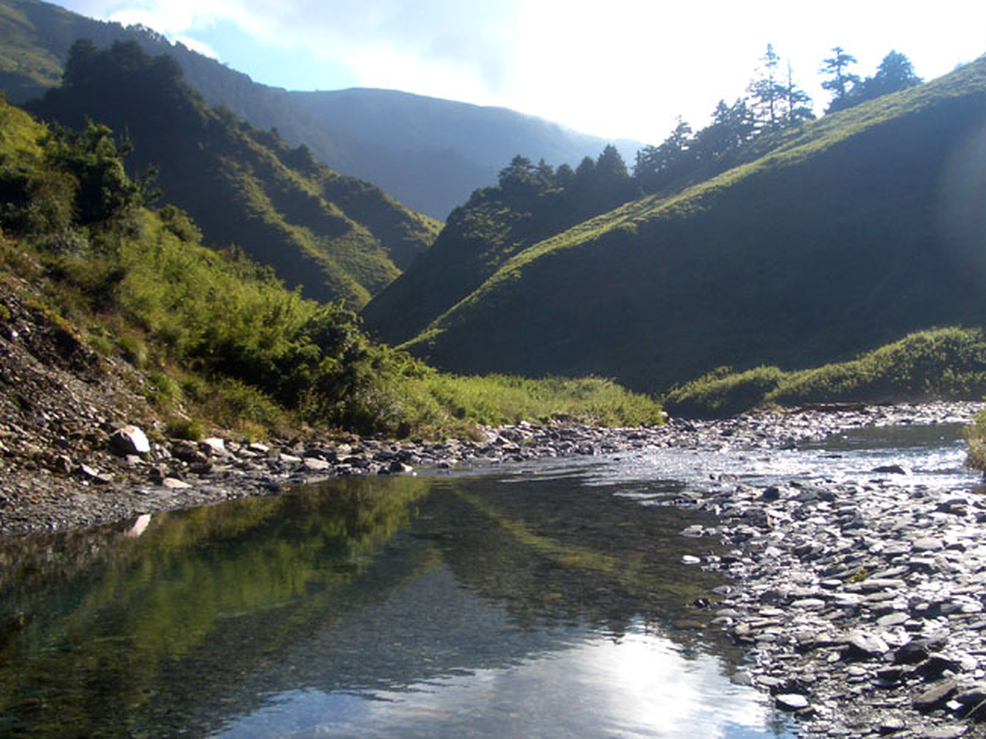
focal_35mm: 43
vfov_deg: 33.6
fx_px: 1225
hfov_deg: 43.7
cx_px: 573
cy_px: 374
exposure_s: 1/400
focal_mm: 5.8
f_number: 4.3
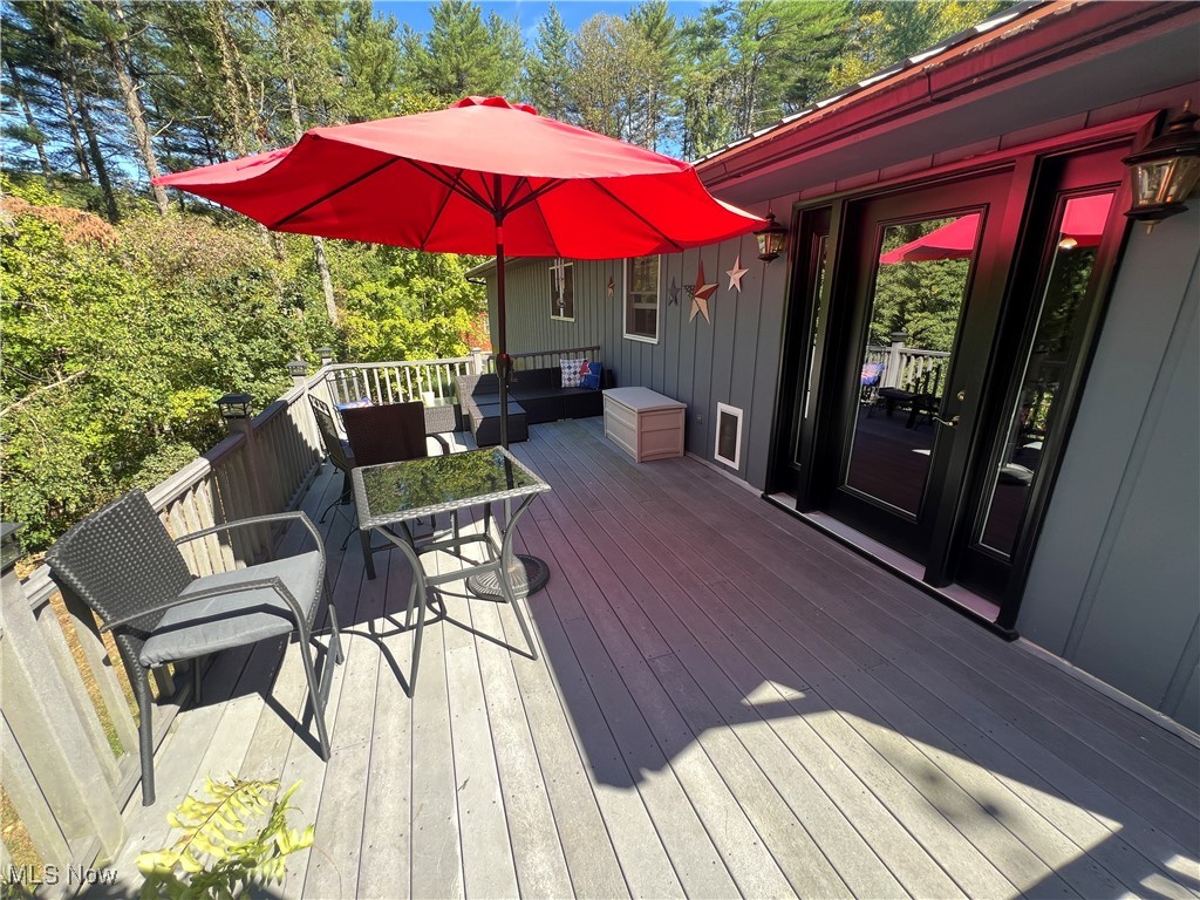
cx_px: 600
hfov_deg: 106.2
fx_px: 451
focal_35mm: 13
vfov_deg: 89.9
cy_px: 450
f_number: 1.8
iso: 32
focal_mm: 1.57
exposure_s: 1/115
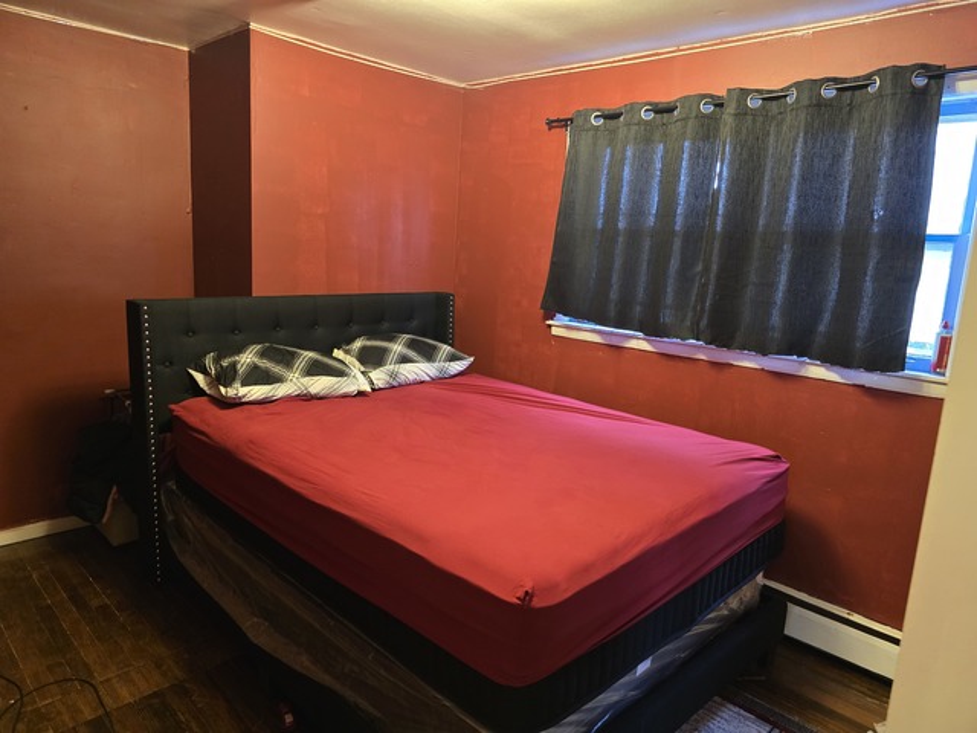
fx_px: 649
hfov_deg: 73.9
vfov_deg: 58.9
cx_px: 488
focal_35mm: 23
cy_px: 366
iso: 500
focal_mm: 6.3
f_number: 1.7
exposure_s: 1/60
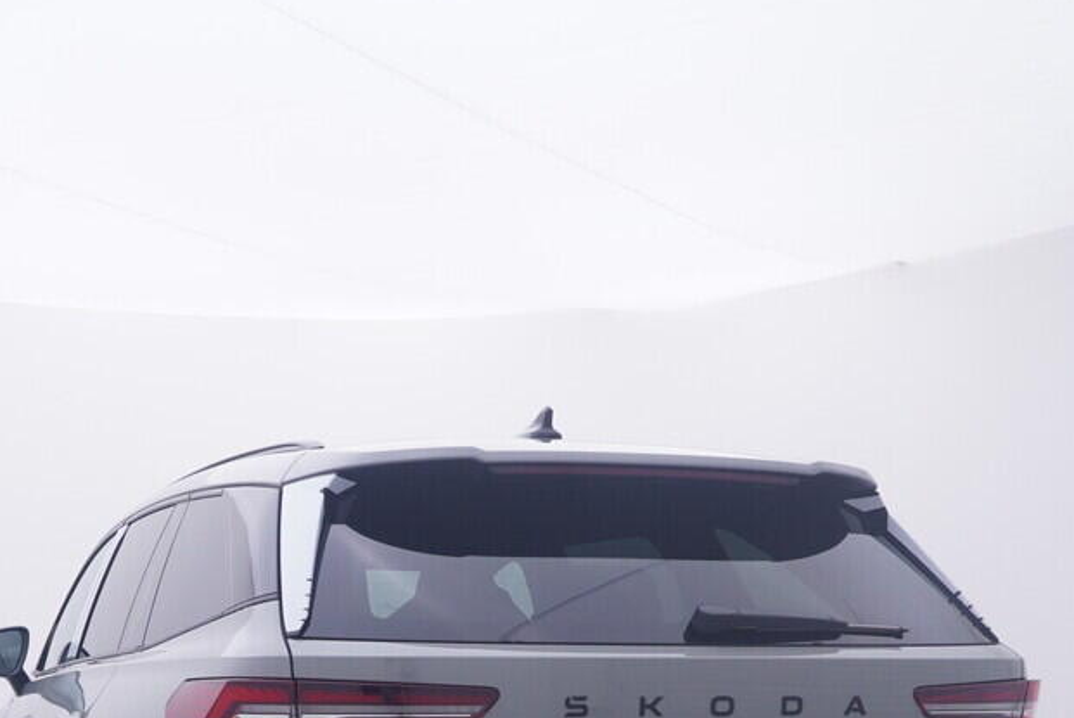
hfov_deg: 37.3
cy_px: 739
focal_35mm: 52
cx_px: 291
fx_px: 1557
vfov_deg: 24.6
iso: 200
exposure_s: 1/80
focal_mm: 15
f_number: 5
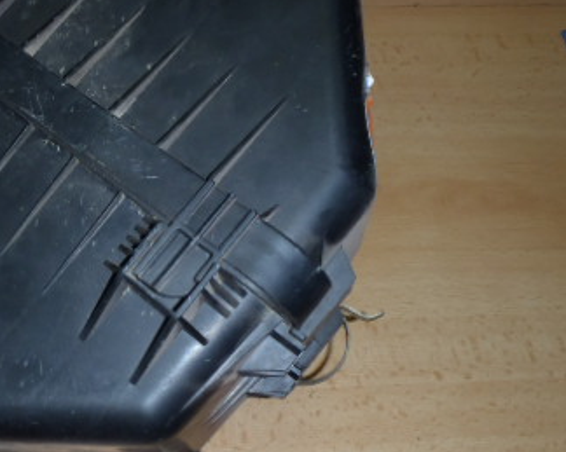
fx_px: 904
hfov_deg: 32.3
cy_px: 229
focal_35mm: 54
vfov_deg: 28.1
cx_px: 14
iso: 100
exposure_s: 1/30
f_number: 3.9
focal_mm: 5
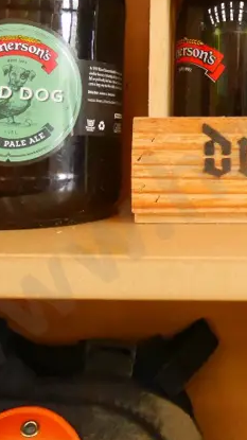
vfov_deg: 29.1
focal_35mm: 70
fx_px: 816
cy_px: 52
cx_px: 368
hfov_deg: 15.8
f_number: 3.7
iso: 3200
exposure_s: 1/80
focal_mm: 13
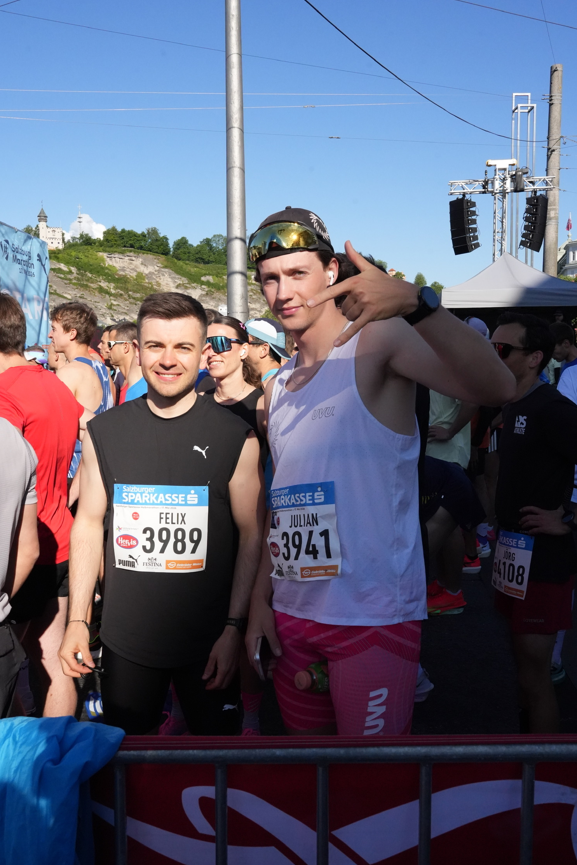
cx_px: 297
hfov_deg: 43.6
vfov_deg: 61.9
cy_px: 428
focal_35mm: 30
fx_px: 721
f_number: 13
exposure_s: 1/4000
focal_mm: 29
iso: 5000
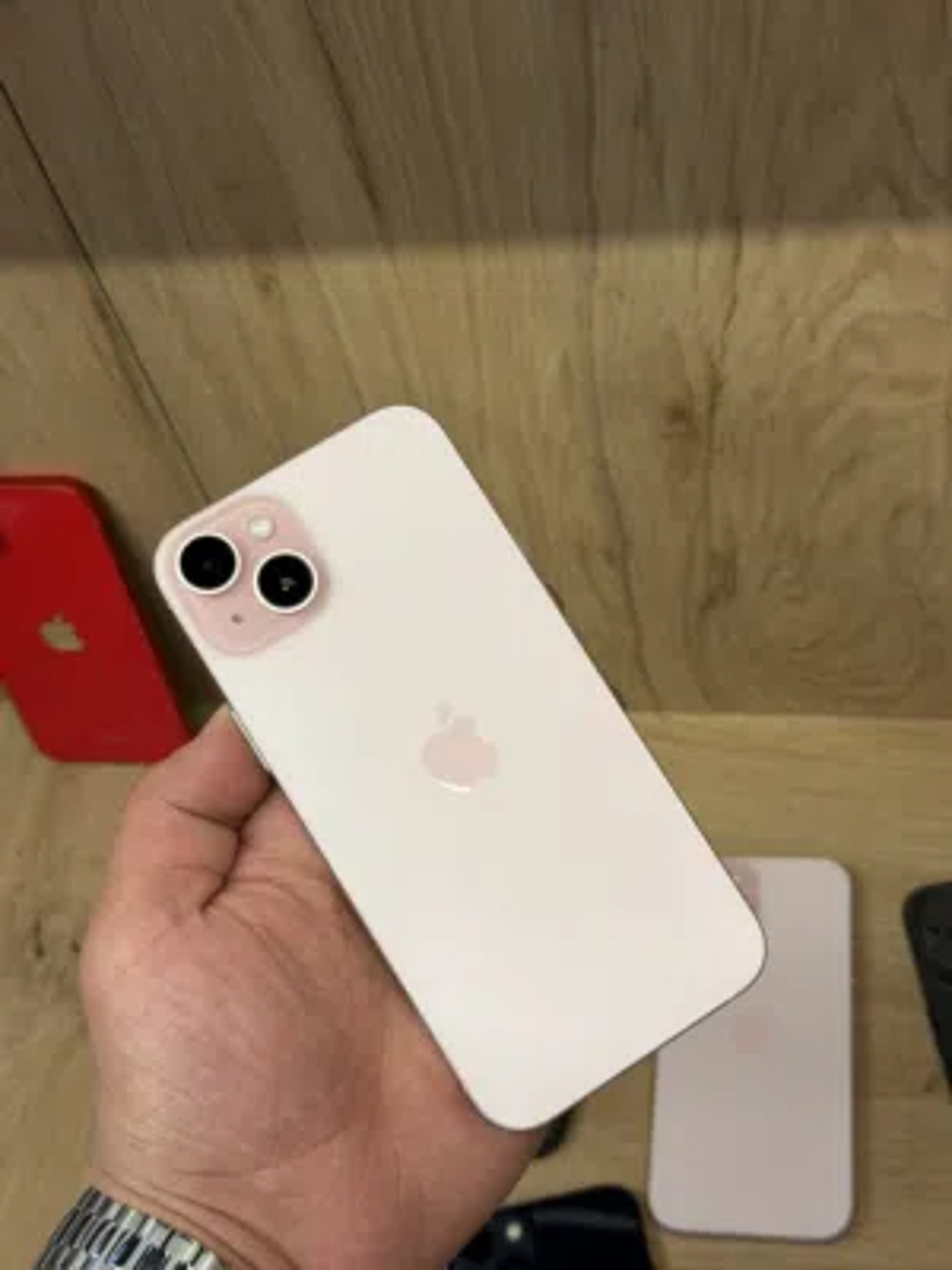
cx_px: 476
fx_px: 1760
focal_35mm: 48
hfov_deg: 30.3
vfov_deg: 39.7
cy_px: 635
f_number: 1.78
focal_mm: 6.76
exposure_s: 1/100
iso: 80
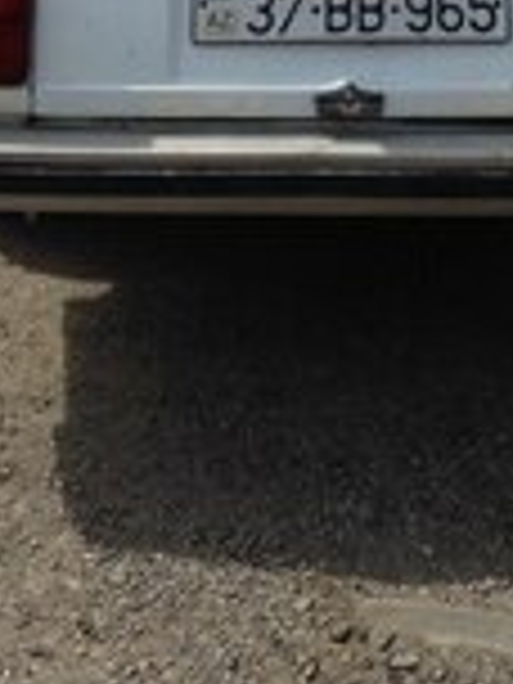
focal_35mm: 108
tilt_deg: -12.1
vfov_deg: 16.9
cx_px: 382
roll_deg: -2.0
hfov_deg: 13.7
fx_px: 2134
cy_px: -256
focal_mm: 4.12
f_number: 2.4
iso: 50
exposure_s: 1/1642
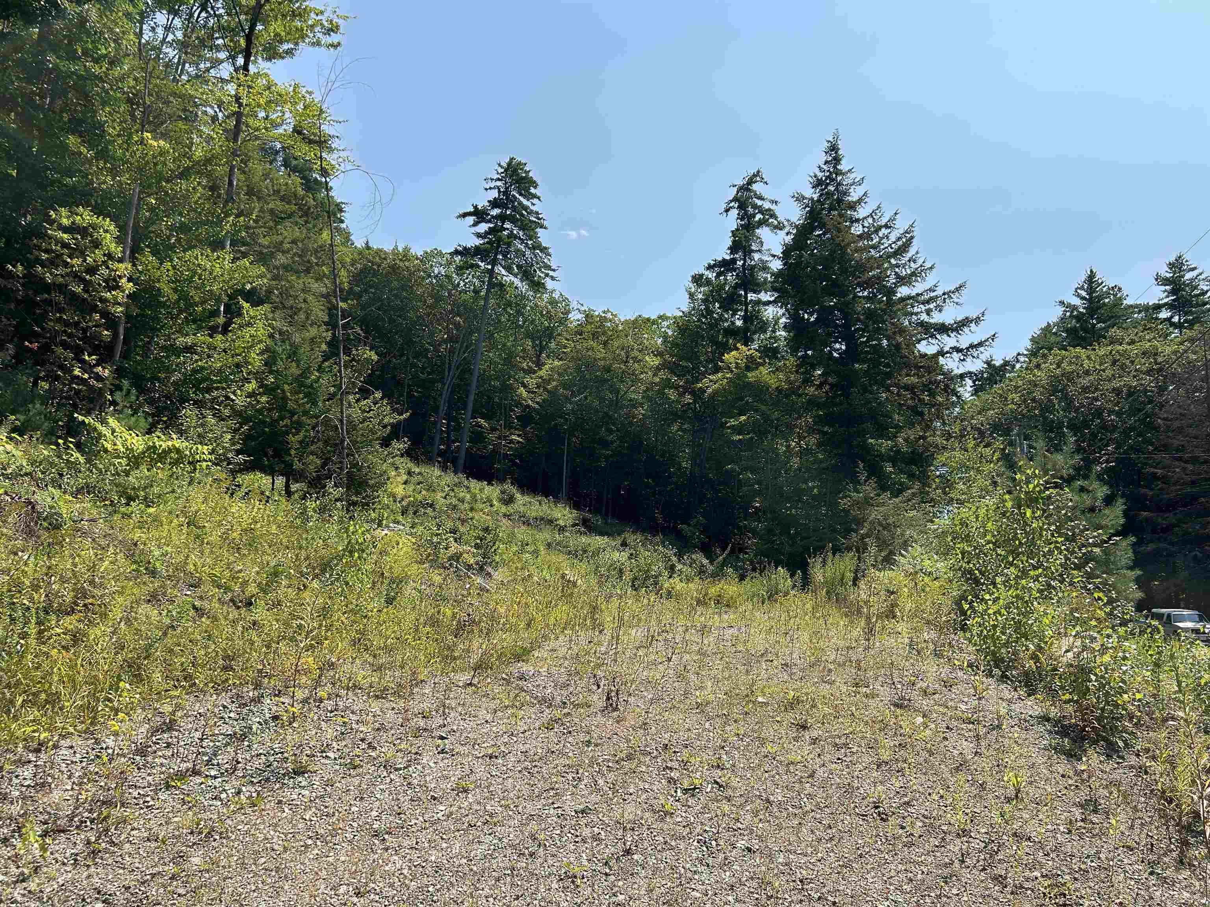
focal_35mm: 26
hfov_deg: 67.3
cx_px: 605
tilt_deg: +7.7
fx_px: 909
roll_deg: +1.8
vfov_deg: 53.1
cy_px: 454
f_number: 1.5
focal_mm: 5.7
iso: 50
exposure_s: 1/3831
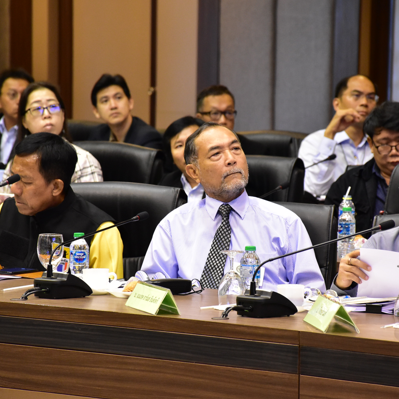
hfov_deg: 6.5
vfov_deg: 6.5
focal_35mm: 268
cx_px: 215
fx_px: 3495
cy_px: 200
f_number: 5.6
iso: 3200
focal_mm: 140
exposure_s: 1/40
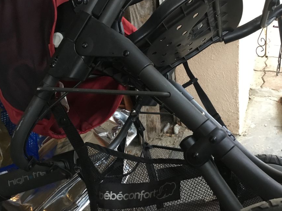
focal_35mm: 36
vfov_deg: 39.6
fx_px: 293
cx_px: 150
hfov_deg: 51.3
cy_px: 98
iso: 200
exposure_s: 1/33
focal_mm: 3.3
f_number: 2.4
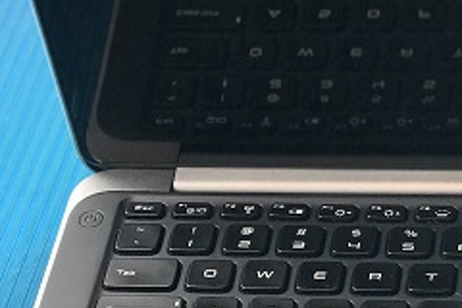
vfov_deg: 7.6
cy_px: 138
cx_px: 504
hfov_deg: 11.2
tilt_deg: -28.3
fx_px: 2323
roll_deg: +11.8
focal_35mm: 181
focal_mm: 6.6
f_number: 2.8
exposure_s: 1/100
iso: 25
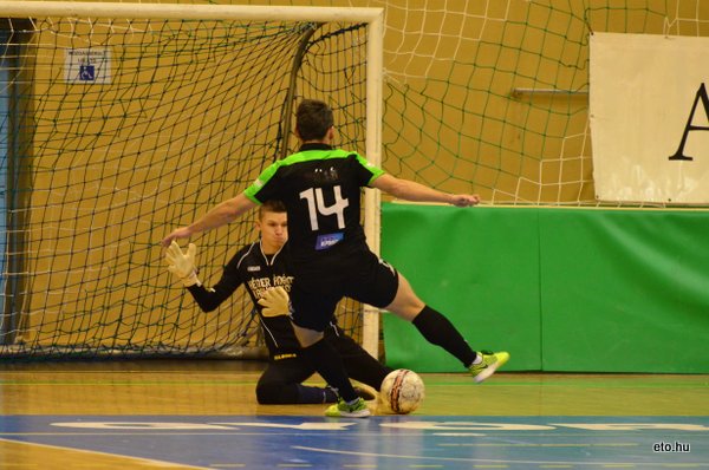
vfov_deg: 3.7
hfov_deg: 5.5
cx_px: 354
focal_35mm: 375
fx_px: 7373
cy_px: 235
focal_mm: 250
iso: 4000
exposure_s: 1/400
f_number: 5.6
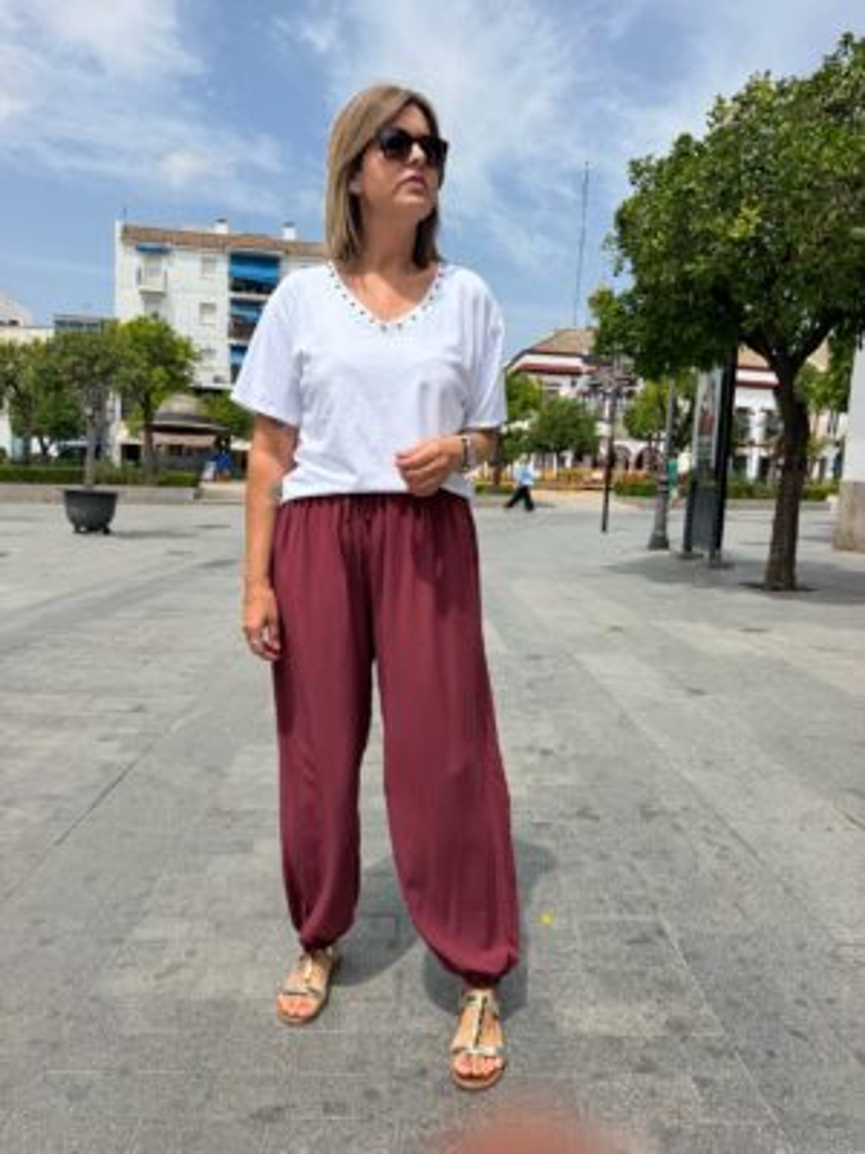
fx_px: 800
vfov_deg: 71.6
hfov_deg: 56.8
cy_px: 577
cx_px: 432
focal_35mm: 24
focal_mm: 6.76
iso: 80
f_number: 1.78
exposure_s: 1/6173
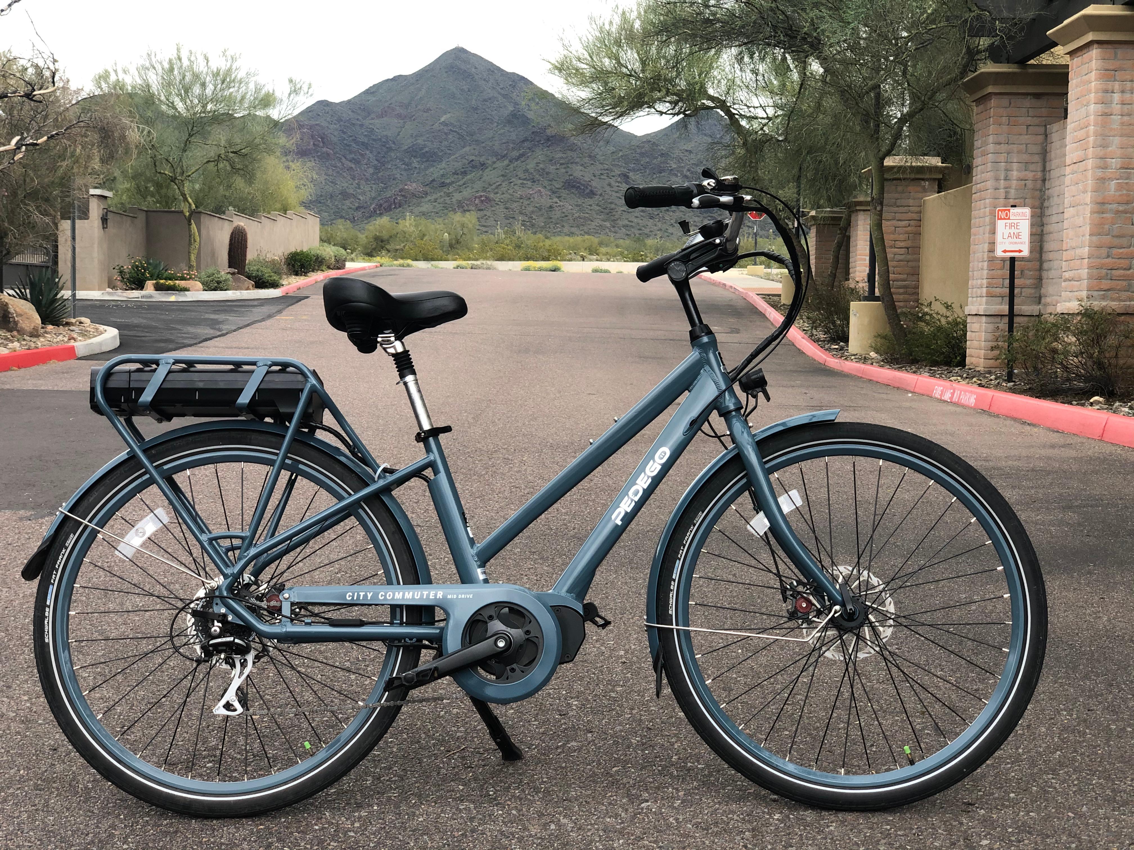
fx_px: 1703
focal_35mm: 52
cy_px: 425
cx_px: 567
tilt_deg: -3.5
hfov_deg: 36.8
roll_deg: -0.5
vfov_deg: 28.0
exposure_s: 1/120
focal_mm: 6
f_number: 2.4
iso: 25
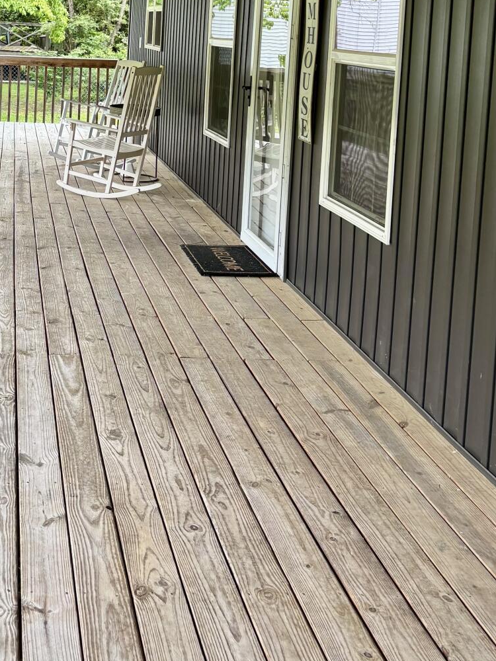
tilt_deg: -3.2
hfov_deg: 27.2
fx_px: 993
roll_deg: -2.9
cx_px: 61
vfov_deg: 35.1
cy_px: 92
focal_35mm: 52
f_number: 1.6
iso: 40
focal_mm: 5.96
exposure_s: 1/258
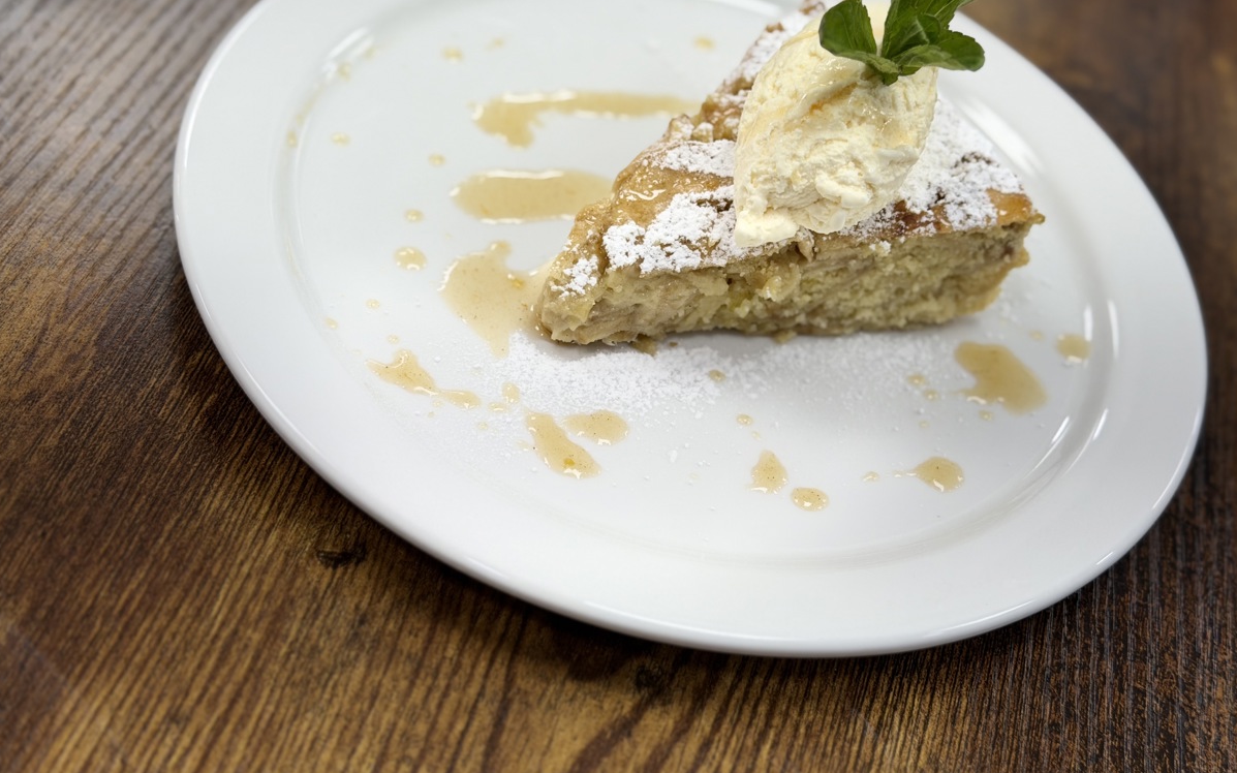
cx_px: 619
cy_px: 365
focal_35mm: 51
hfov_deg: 39.6
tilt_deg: -46.1
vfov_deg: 25.3
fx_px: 1719
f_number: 1.78
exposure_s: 1/217
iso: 64
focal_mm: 6.76
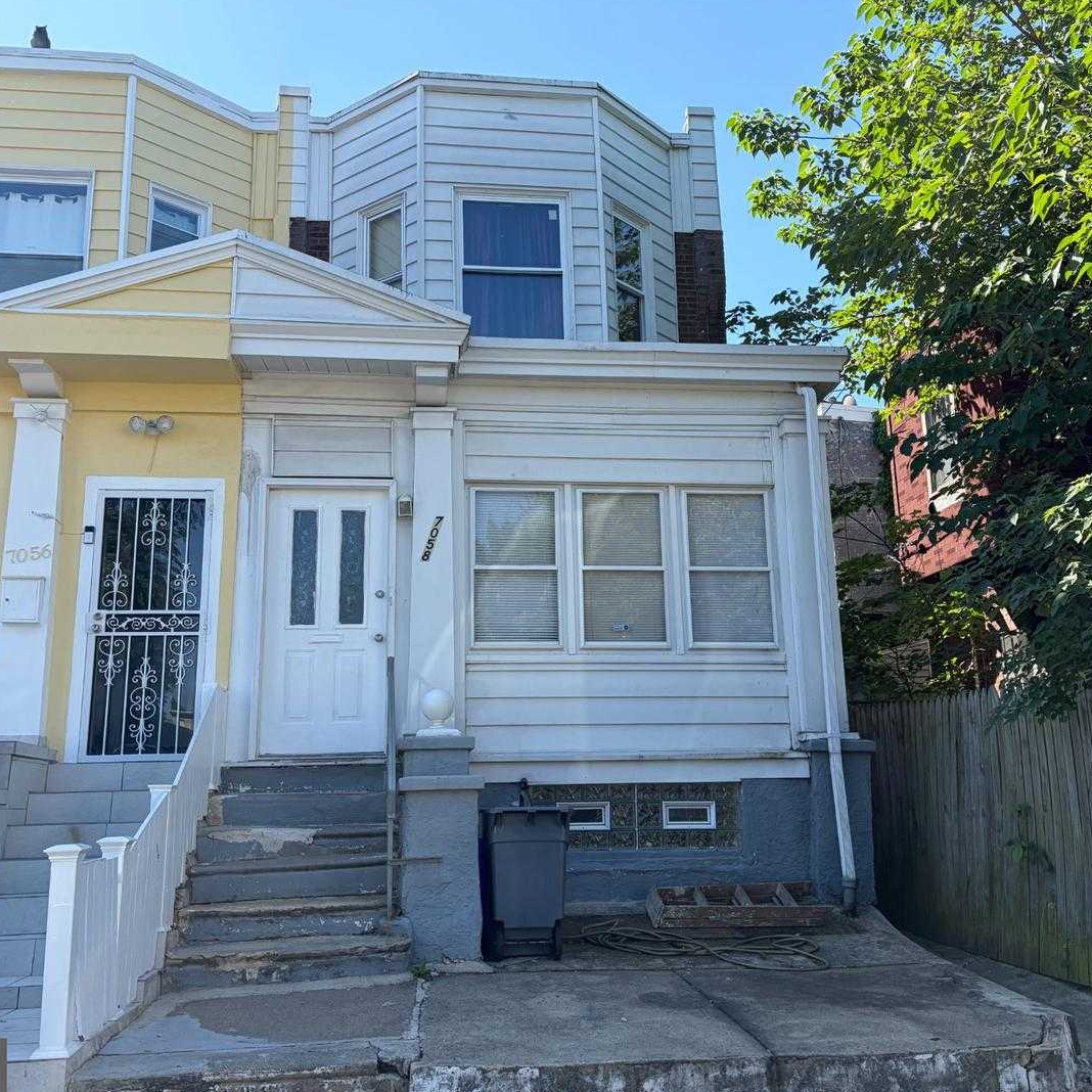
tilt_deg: +13.2
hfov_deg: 52.5
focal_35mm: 31
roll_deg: +1.6
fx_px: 1106
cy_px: 545
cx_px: 563
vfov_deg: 52.5
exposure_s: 1/1175
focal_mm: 5.96
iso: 50
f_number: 1.6
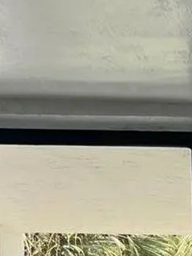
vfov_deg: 16.2
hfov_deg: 11.9
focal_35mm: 112
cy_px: 374
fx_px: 828
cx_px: 378
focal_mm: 5.7
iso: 50
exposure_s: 1/743
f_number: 1.5
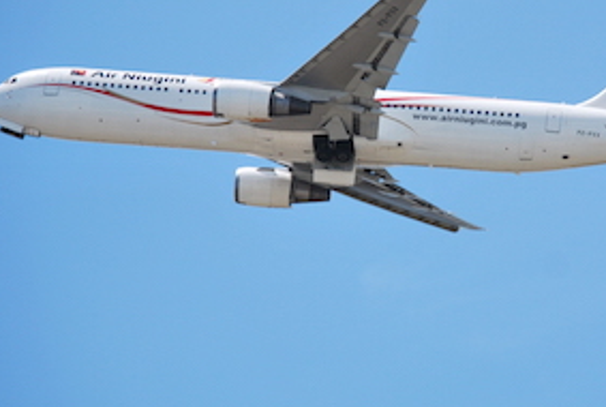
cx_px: 443
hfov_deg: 5.2
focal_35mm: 397
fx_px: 6697
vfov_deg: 3.5
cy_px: 153
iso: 200
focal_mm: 150
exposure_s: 1/1600
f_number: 5
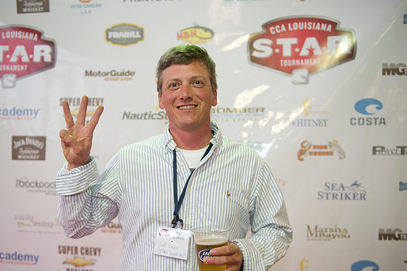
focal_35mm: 35
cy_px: 152
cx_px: 190
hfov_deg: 54.4
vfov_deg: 37.7
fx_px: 395
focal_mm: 31
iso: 1000
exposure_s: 1/80
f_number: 2.8
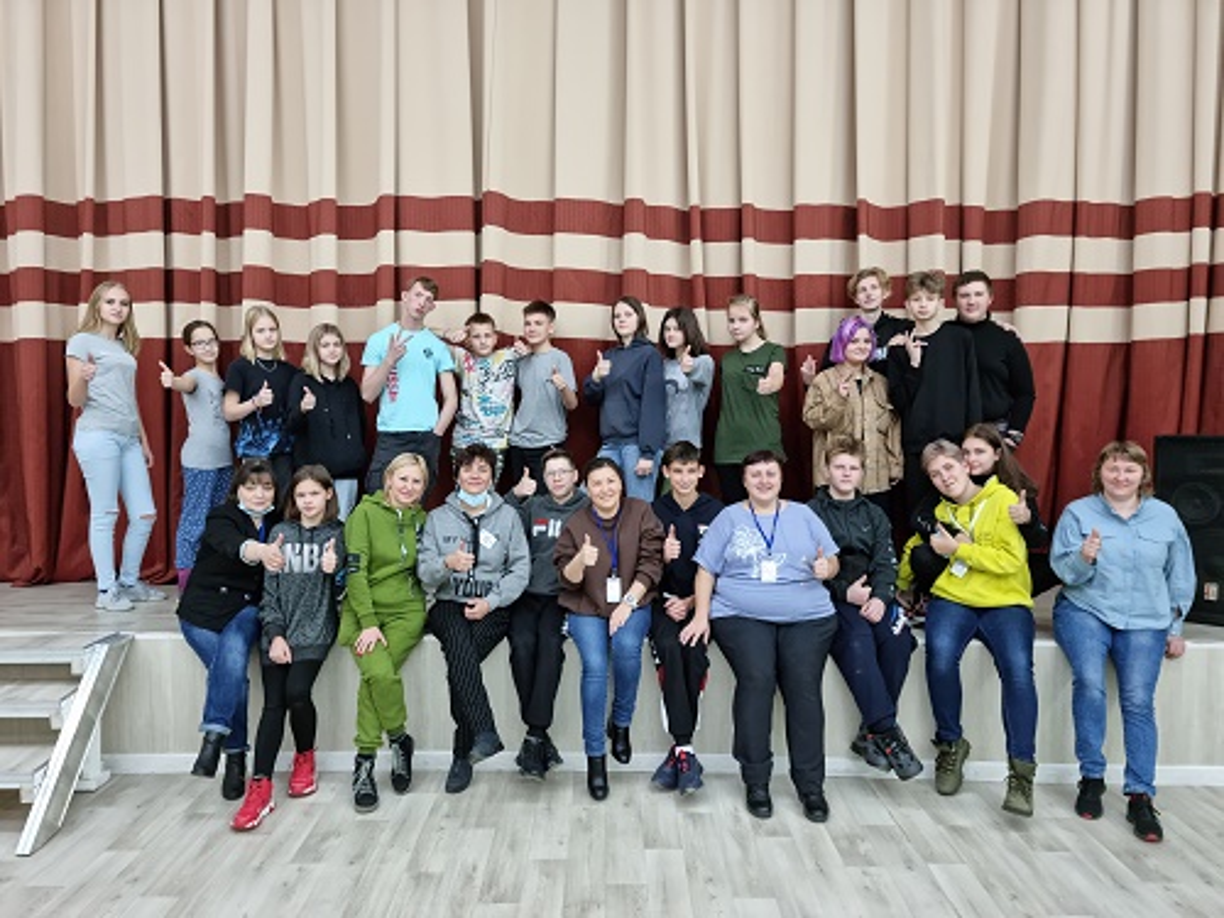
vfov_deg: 51.4
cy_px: 459
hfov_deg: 65.3
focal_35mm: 27
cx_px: 612
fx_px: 955
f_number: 2
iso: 200
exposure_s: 1/50
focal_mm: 5.9
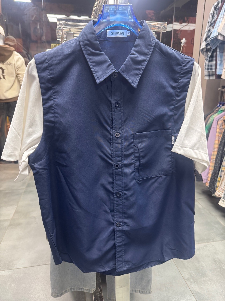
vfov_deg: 71.6
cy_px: 150
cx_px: 112
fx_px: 208
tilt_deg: -17.2
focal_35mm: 24
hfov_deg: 56.8
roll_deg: +0.0
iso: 250
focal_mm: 6.76
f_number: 1.78
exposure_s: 1/50
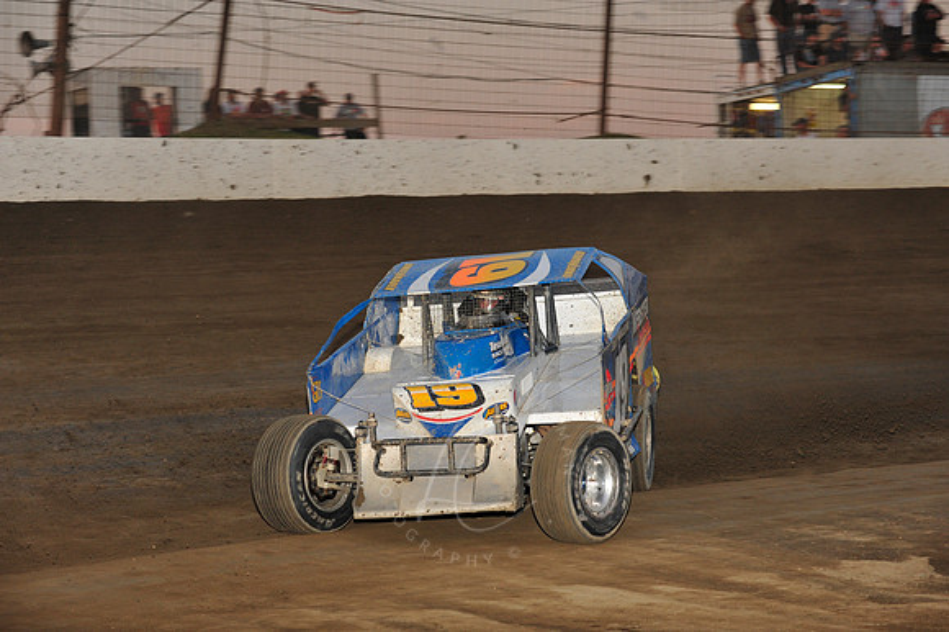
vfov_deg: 11.4
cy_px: 316
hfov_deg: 17.1
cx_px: 474
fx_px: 3161
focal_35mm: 120
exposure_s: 1/320
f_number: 7.1
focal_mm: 120
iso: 1000
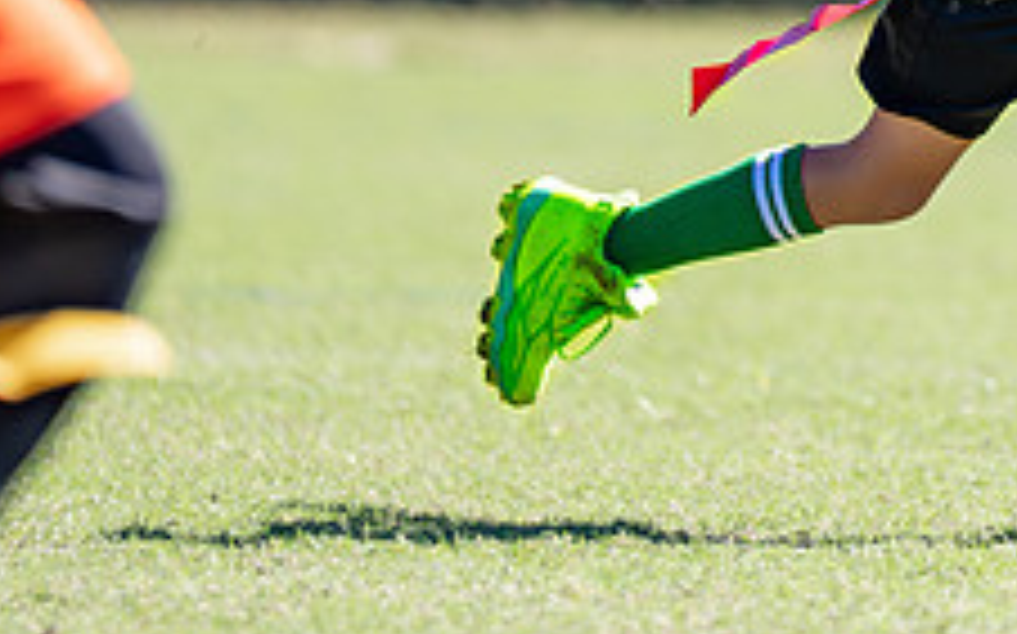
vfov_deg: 1.4
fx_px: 26179
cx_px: 1441
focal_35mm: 945
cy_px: -470
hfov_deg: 2.2
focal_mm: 200
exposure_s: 1/1600
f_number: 2.8
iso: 200
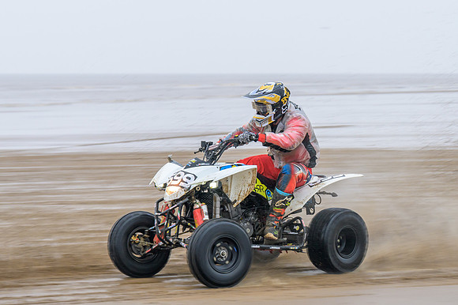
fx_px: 1733
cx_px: 166
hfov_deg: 15.0
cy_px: 152
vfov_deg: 10.1
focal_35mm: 136
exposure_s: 1/200
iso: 280
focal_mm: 70
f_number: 4
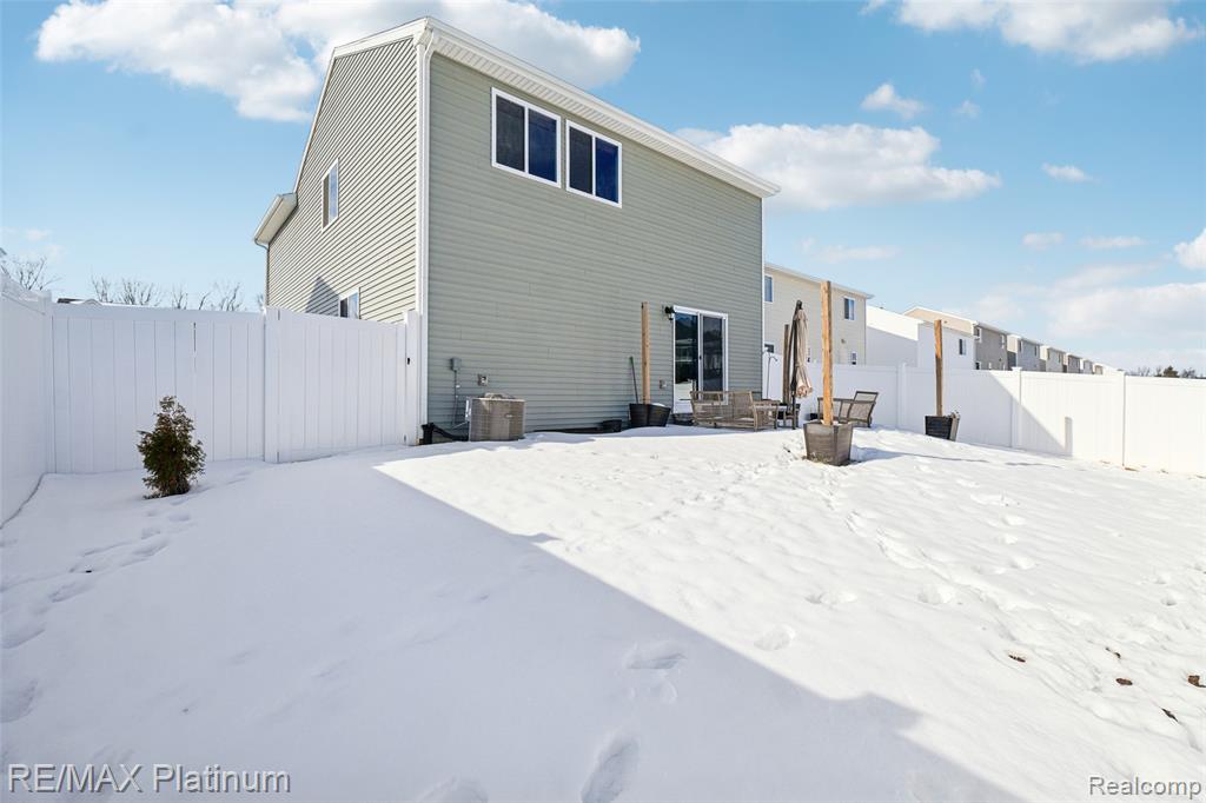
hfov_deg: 100.4
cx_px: 603
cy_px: 402
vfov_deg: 77.3
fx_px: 502
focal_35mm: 15
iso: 100
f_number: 8
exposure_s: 1/750
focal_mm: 10
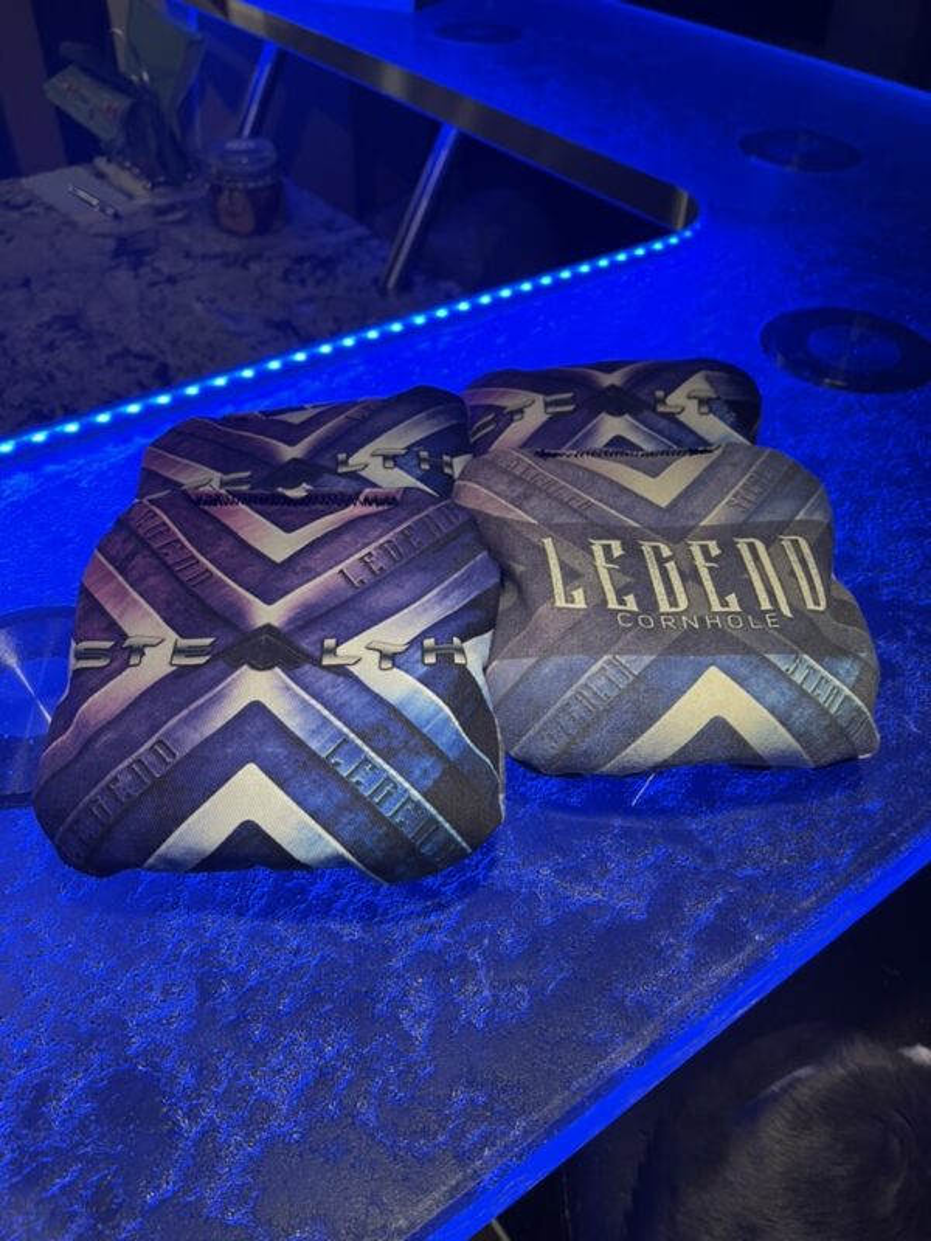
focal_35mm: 25
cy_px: 620
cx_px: 466
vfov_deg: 69.4
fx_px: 897
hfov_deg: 54.9
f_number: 1.6
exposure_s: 1/55
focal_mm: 5.1
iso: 400
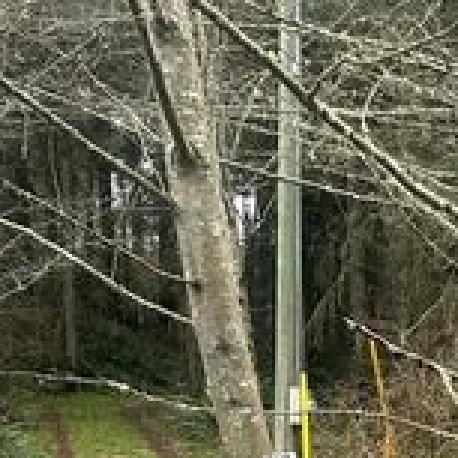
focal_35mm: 96
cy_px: 644
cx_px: 874
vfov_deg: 16.8
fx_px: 1437
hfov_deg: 15.2
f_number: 1.5
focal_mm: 5.7
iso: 80
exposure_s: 1/121
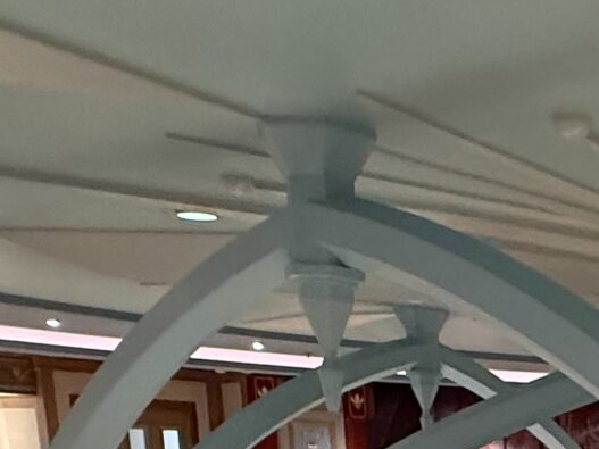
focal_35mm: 68
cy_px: 754
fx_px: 1176
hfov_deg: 24.3
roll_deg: -1.7
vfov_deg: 18.1
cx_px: 818
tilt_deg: -13.0
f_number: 2.2
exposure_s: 1/59
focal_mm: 2.22
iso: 800
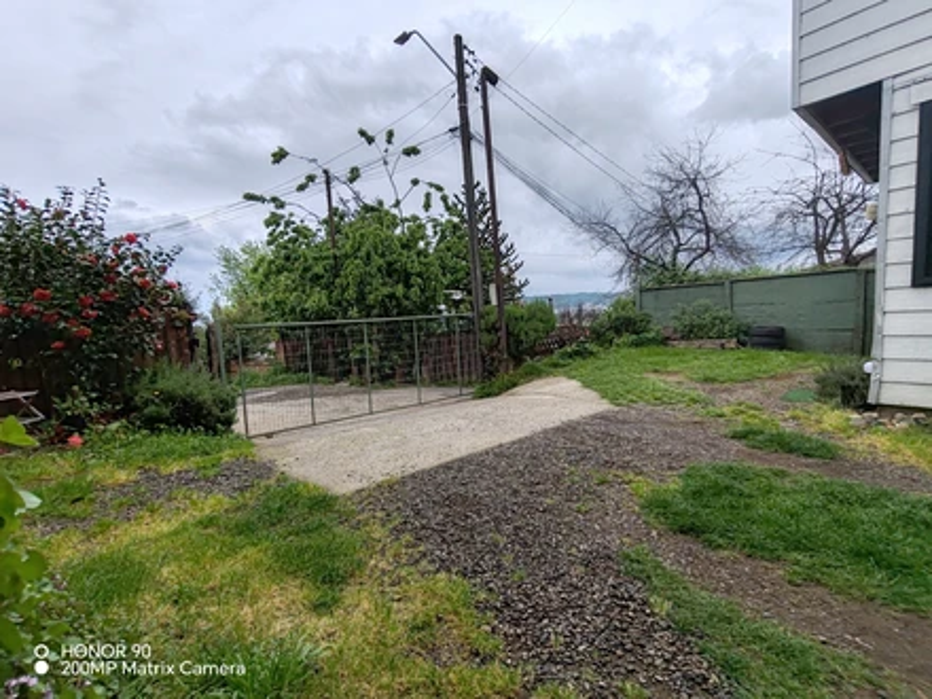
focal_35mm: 16
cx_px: 466
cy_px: 350
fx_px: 431
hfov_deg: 94.5
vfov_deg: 78.1
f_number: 2.2
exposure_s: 1/1000
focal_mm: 1.96
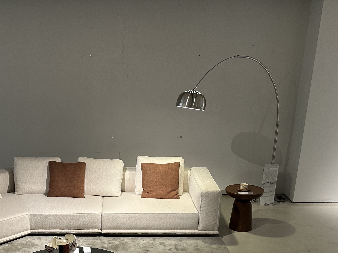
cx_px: 113
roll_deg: +0.4
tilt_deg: -21.8
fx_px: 459
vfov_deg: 29.6
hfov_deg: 39.9
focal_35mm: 47
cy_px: 229
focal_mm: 6.86
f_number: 1.78
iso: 160
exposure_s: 1/50
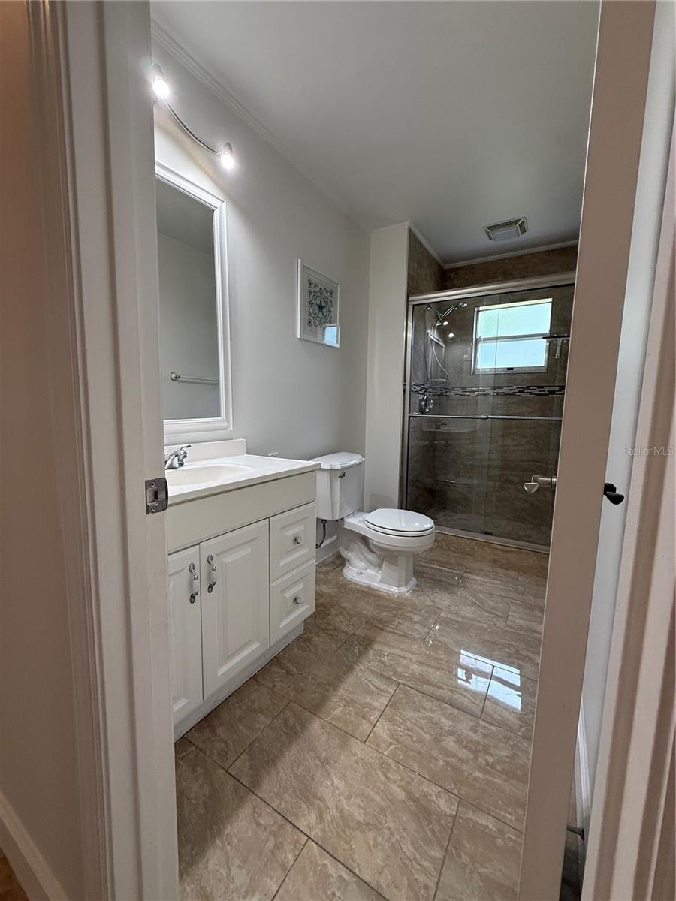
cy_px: 450
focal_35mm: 14
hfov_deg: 85.7
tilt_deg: -6.0
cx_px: 338
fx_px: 365
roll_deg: -1.5
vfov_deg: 102.1
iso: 200
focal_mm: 2.22
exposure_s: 1/120
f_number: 2.2
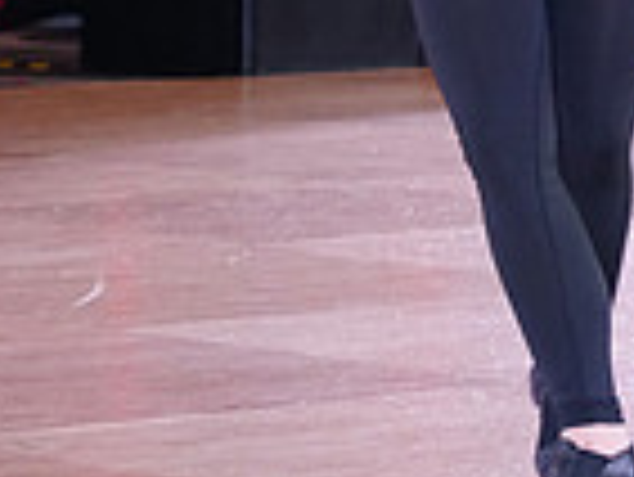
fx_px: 6104
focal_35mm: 333
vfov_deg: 4.4
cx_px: 998
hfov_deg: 5.9
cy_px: -250
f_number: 4
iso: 2500
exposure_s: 1/250
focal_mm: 84
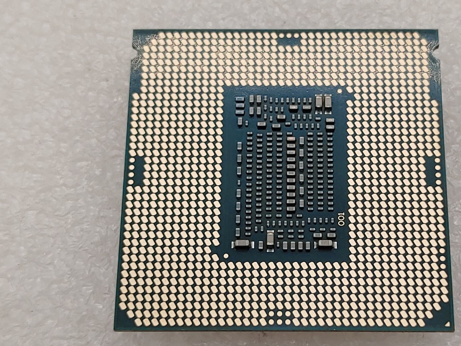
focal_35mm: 70
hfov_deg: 27.7
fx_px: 932
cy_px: 195
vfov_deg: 21.0
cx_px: 280
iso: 50
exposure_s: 1/242
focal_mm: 4.36
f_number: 1.8
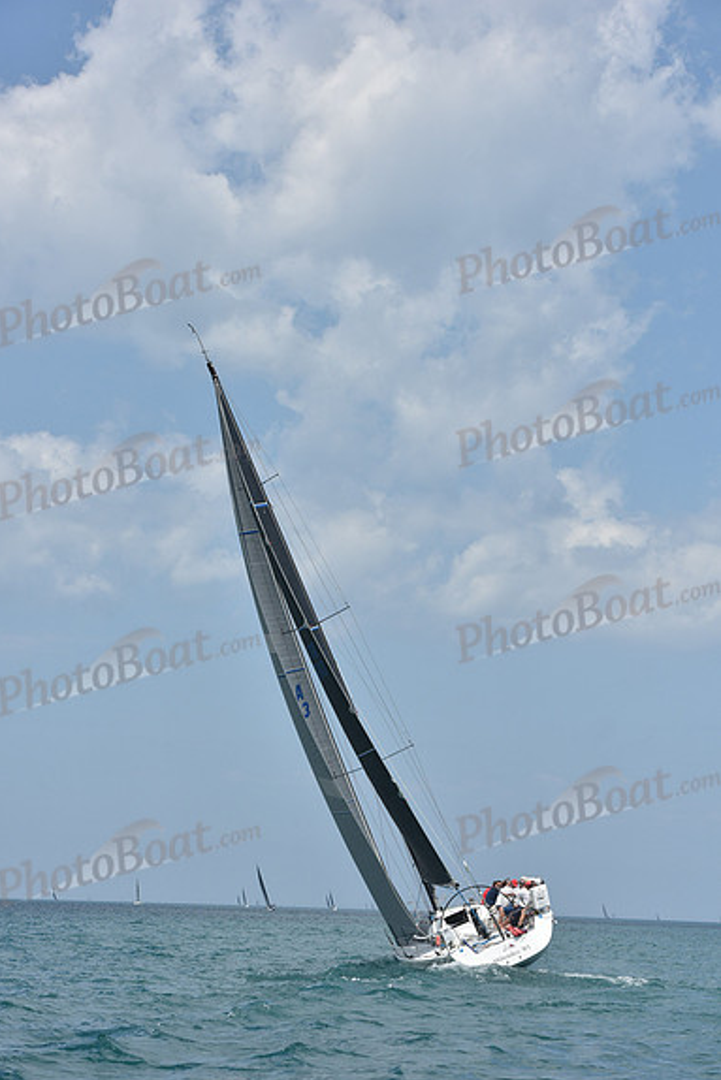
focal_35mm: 96
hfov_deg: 14.3
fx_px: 2882
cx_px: 359
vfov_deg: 21.2
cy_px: 544
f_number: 9
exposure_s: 1/1250
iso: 250
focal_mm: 95
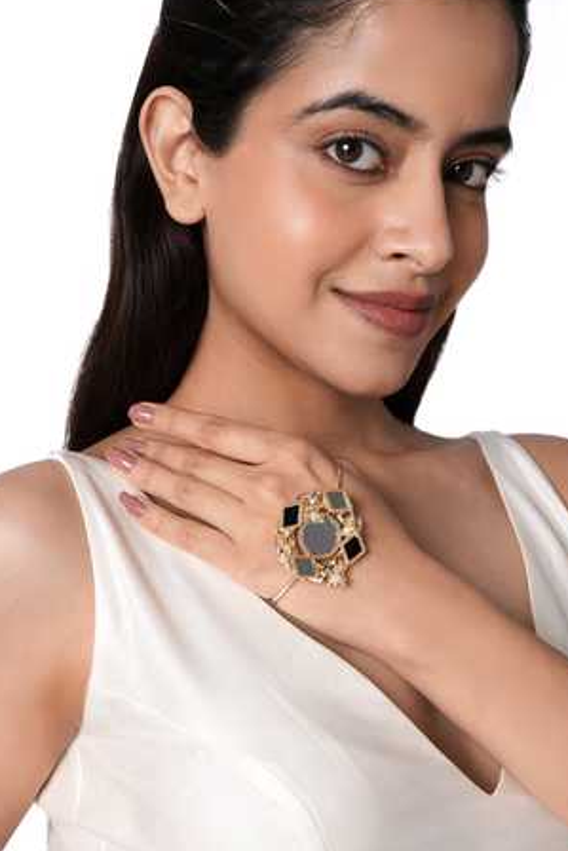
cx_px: 321
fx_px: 970
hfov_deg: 32.6
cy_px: 474
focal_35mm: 41
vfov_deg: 47.3
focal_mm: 35
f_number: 9.5
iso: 125
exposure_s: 1/125
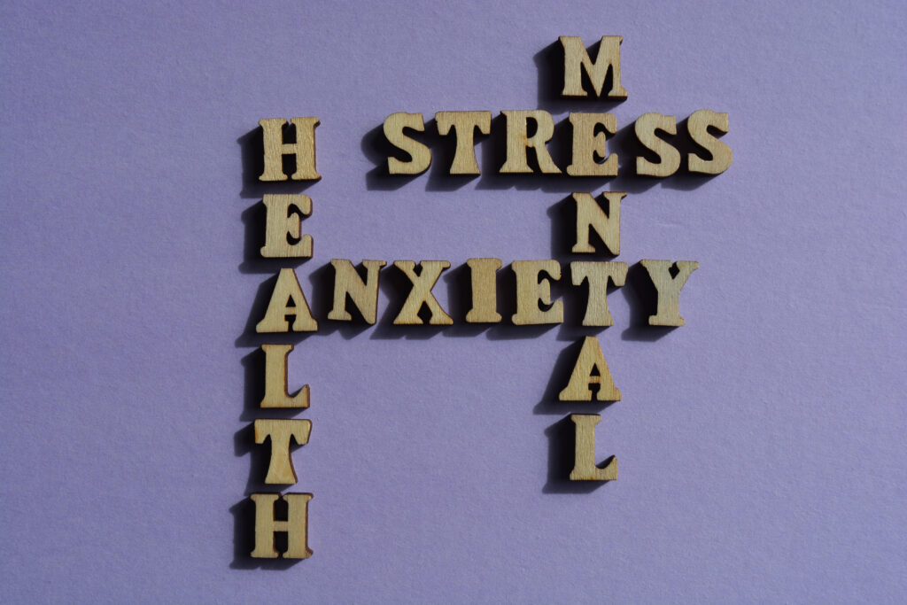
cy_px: 302
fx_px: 1096
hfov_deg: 45.0
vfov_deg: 30.9
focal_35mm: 44
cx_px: 454
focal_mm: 29
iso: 140
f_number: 8
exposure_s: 1/250
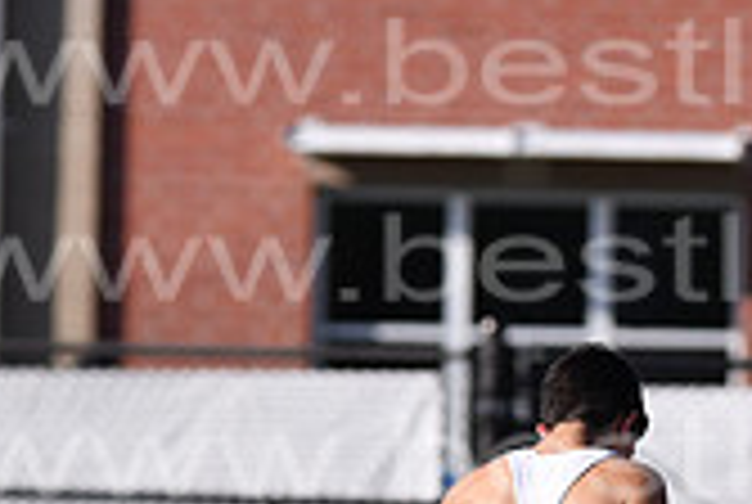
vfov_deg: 0.9
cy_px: 565
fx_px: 32644
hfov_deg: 1.3
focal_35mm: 1560
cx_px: 986
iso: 400
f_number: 5.6
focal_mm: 300
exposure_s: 1/3200
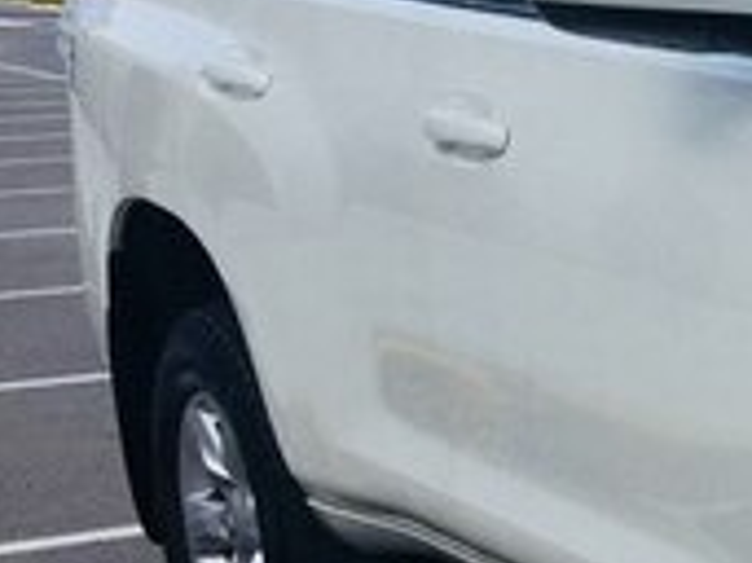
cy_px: 420
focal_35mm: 112
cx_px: 1442
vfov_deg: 13.2
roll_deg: +0.5
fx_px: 2431
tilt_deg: -10.3
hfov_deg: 14.8
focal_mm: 4.15
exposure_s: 1/1721
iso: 32
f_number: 2.2
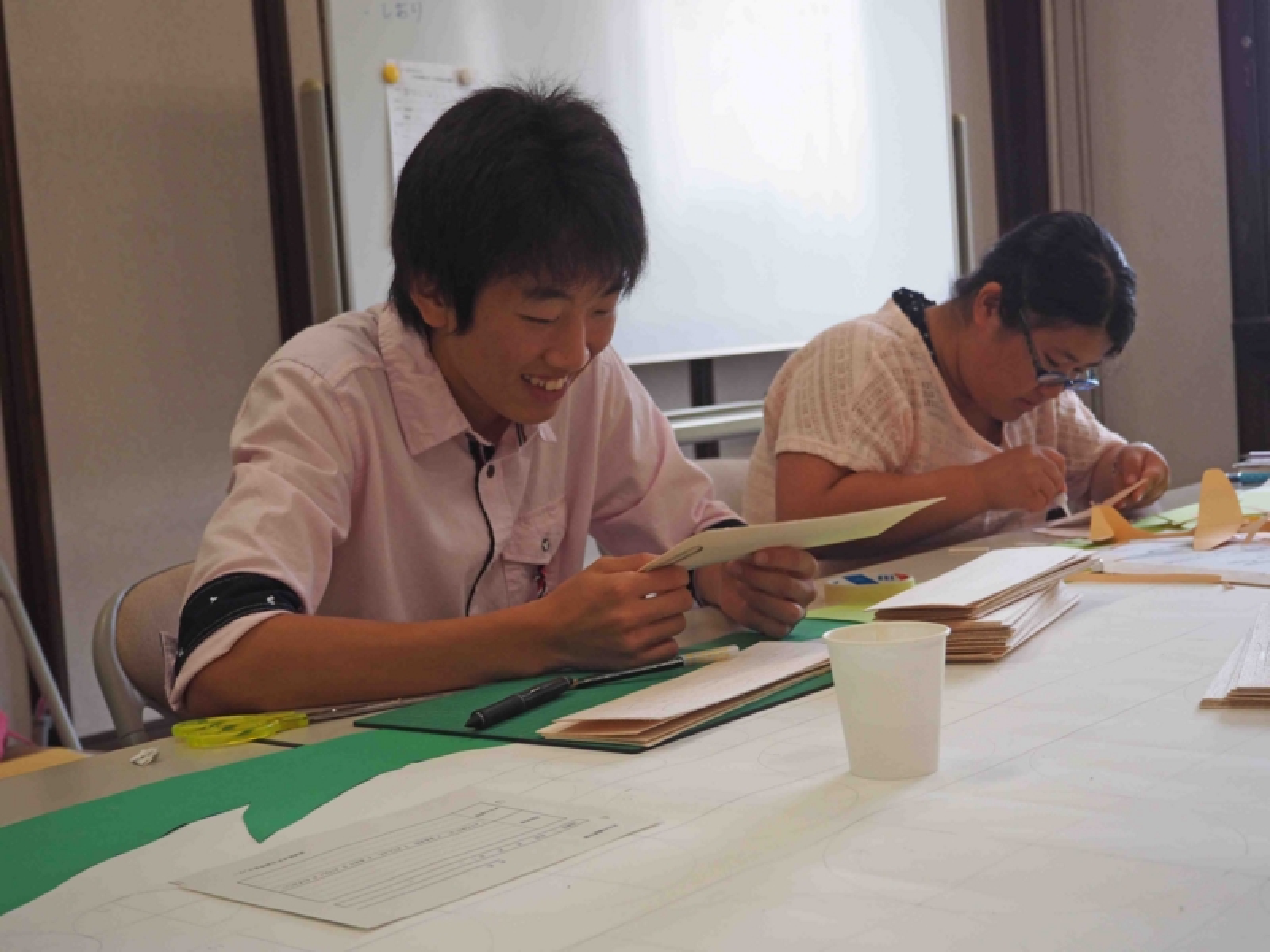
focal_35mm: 52
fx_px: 1908
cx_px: 635
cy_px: 476
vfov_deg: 28.0
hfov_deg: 36.8
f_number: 5
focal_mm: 26
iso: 250
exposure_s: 1/60
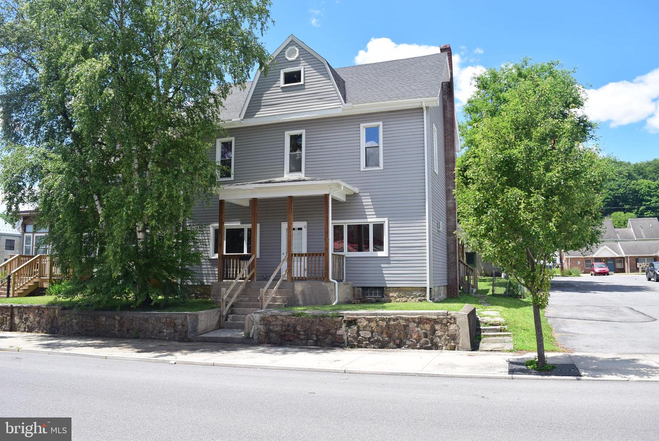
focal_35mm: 27
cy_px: 220
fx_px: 495
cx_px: 330
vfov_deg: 48.0
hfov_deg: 67.4
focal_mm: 18
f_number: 10
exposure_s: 1/400
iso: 250
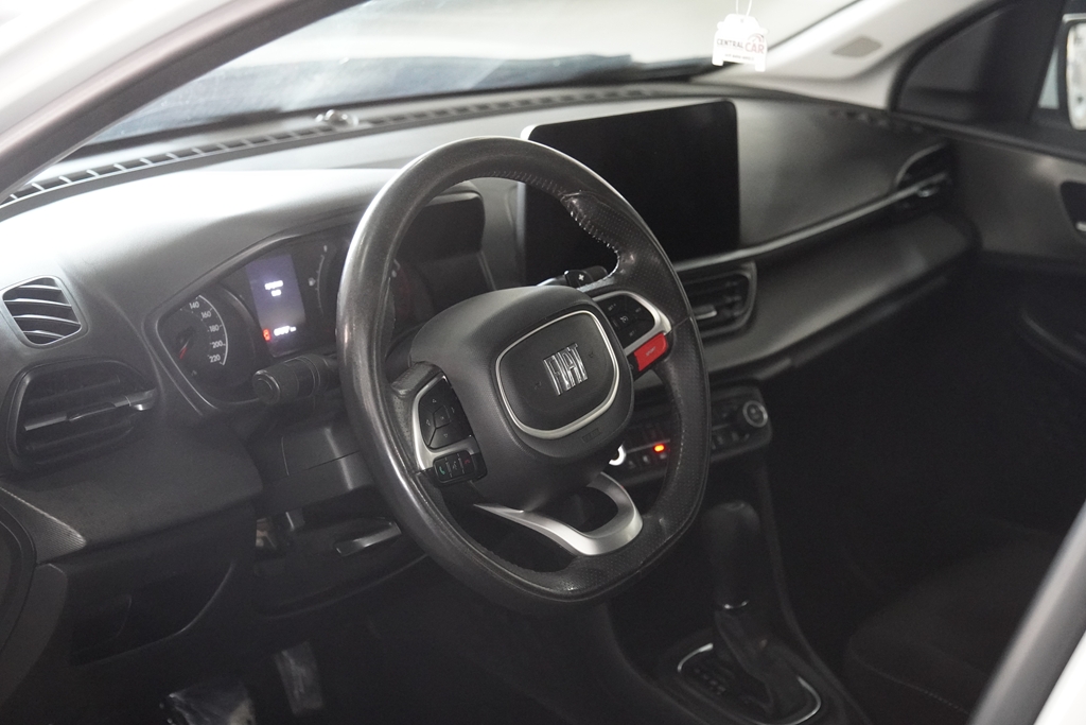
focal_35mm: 60
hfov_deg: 33.4
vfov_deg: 22.6
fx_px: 1810
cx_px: 543
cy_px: 362
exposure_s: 1/160
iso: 5000
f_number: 2.8
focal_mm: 40
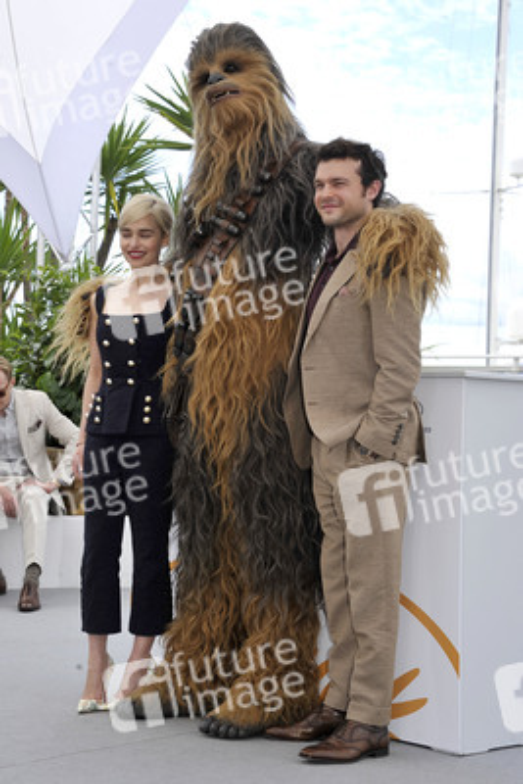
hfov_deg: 18.9
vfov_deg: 28.1
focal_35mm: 72
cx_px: 262
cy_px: 392
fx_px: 1568
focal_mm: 72
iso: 200
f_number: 9
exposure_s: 1/250
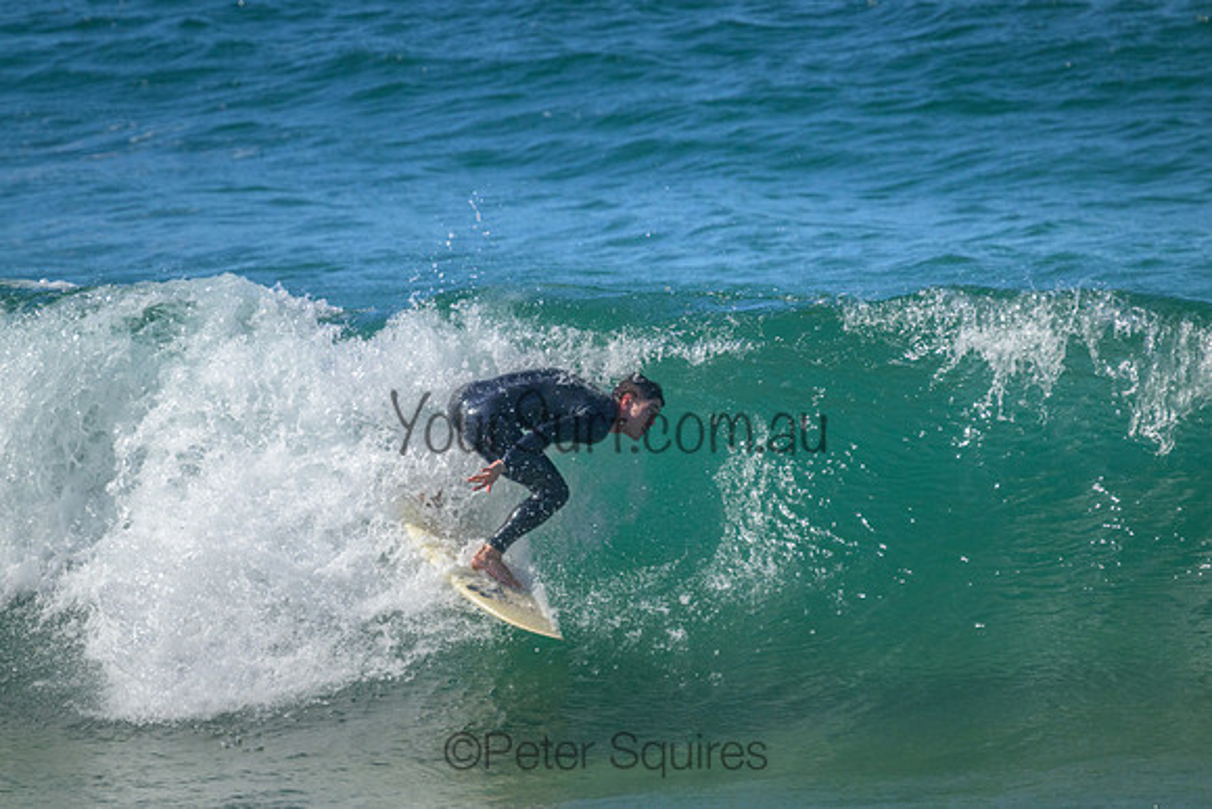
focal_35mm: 800
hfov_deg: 2.6
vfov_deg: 1.7
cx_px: 606
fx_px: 26938
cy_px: 404
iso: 2200
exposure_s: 1/2000
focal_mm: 800
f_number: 11
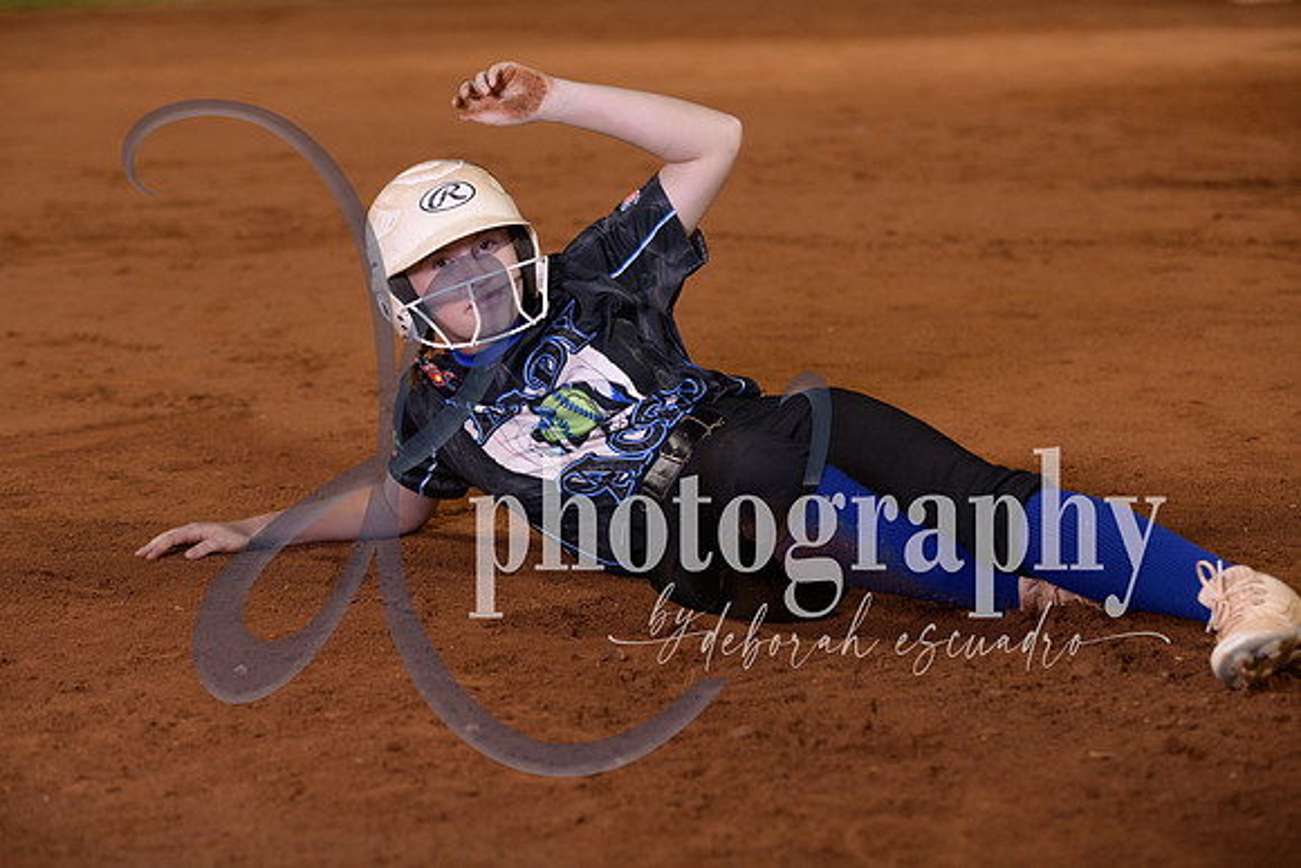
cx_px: 625
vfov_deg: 14.3
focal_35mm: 96
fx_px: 3454
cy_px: 417
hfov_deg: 21.3
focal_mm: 92
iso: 400
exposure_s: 1/250
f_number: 4
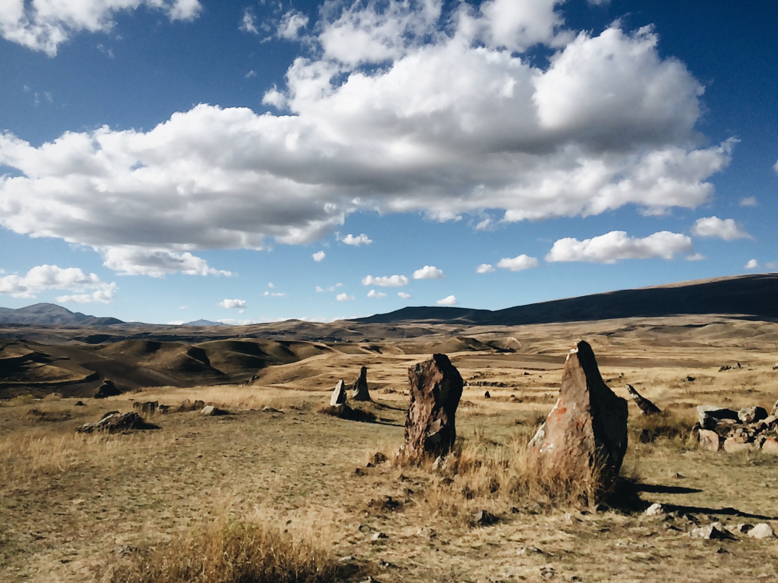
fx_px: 652
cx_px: 389
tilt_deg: +5.4
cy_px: 292
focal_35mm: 29
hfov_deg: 61.7
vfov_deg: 48.2
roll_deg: -0.8
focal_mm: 4.15
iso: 32
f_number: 2.2
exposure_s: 1/3448
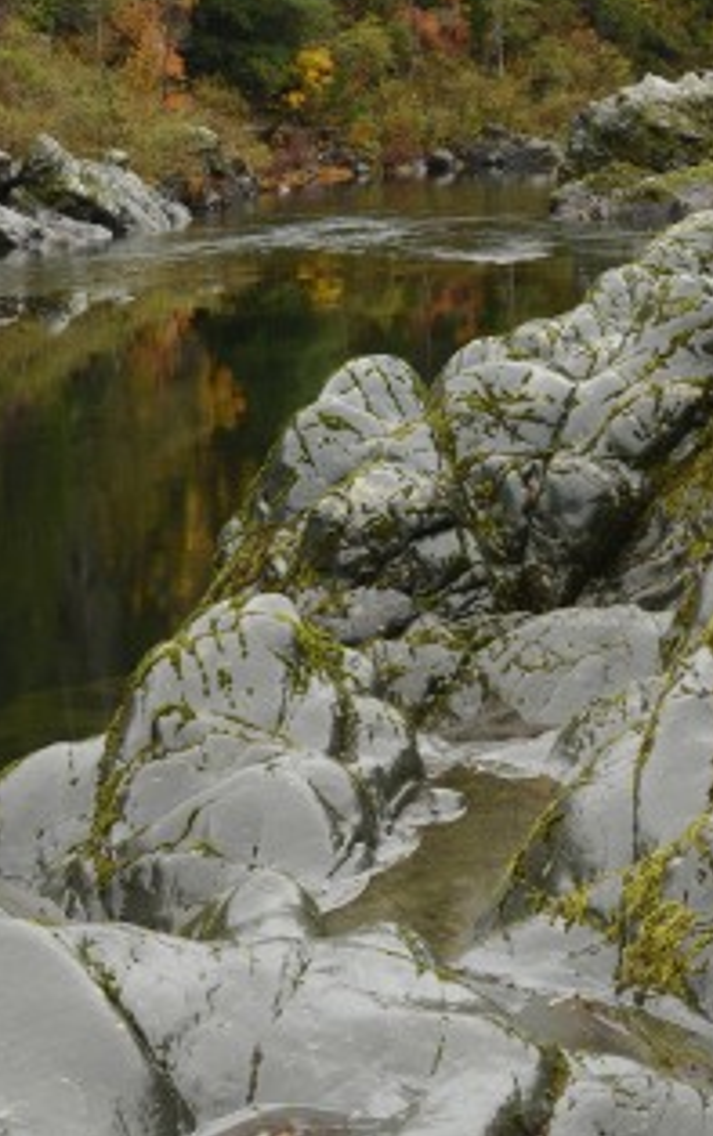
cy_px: 166
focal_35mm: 98
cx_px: 507
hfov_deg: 13.4
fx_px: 3039
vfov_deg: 20.8
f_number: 22
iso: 100
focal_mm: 56
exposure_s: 1/2
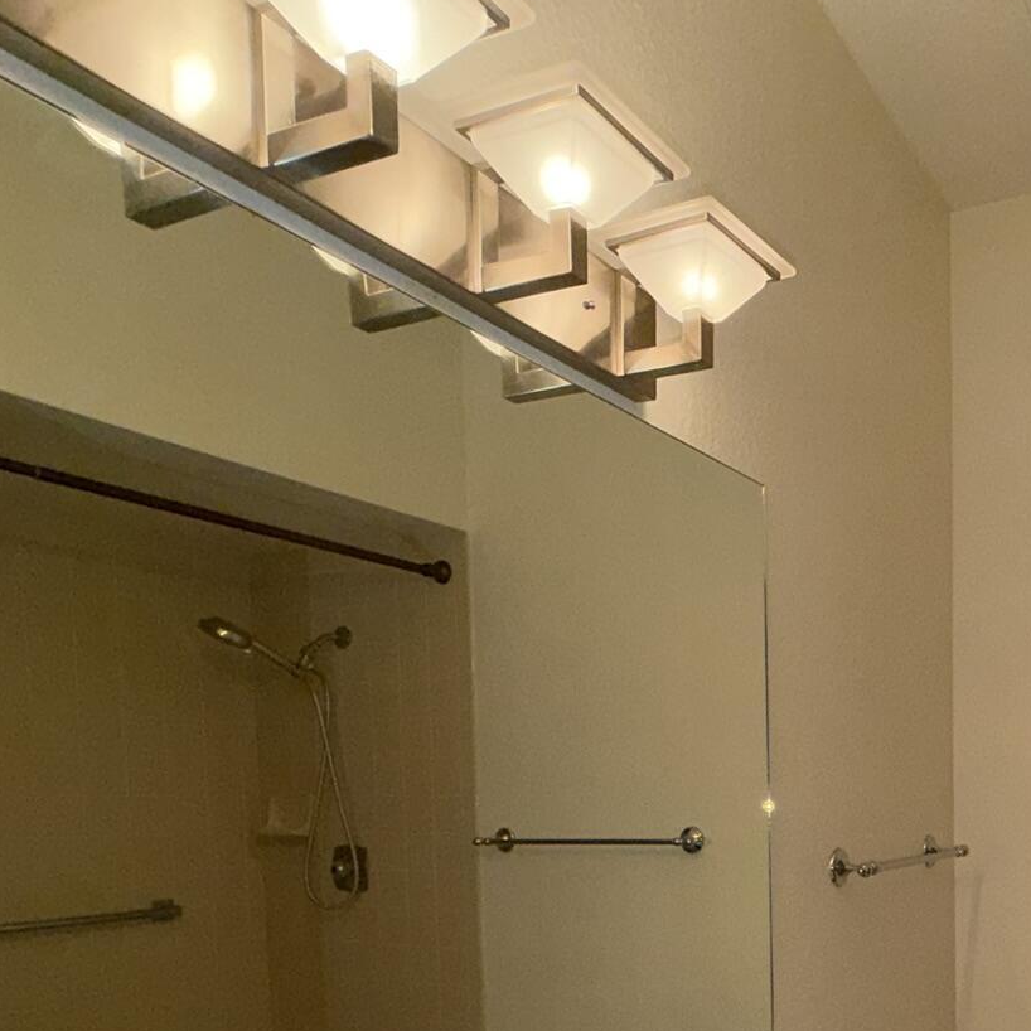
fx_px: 1045
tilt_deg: -4.2
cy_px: 867
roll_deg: +0.4
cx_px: 924
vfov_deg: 48.6
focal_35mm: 31
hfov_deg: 47.3
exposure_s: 1/120
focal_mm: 2.22
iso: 80
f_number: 2.2
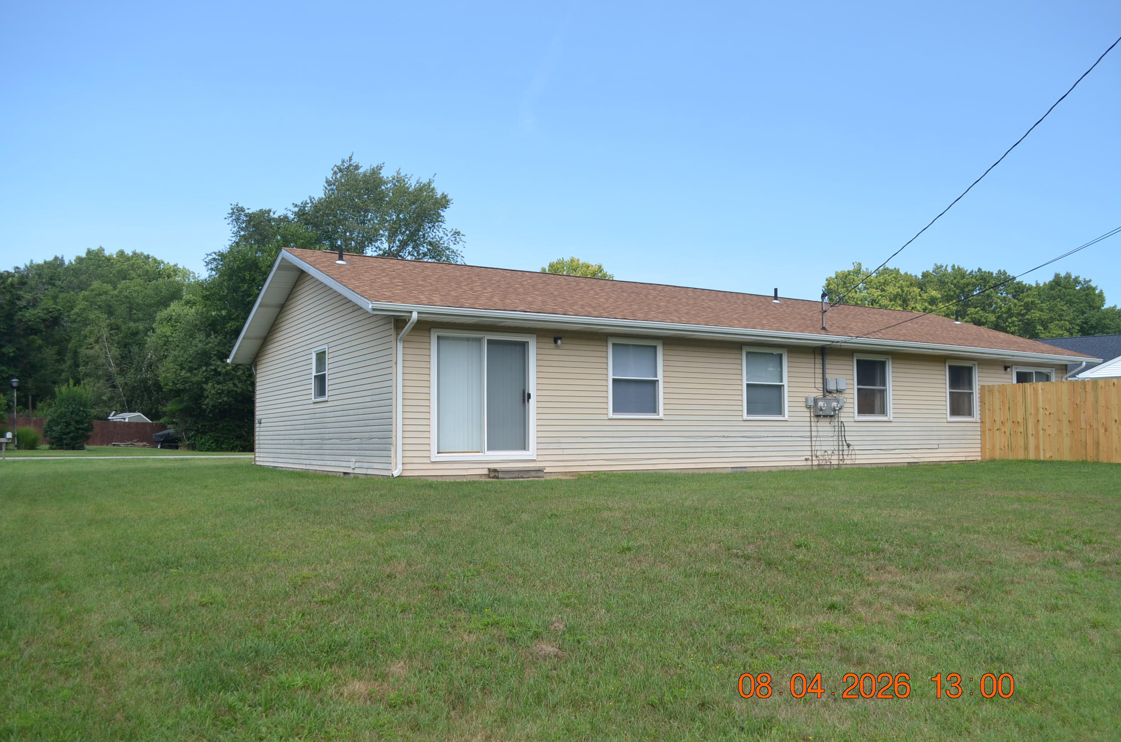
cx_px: 560
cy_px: 371
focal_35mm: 30
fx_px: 932
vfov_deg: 43.4
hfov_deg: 62.0
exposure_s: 1/160
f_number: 6.3
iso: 200
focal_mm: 20
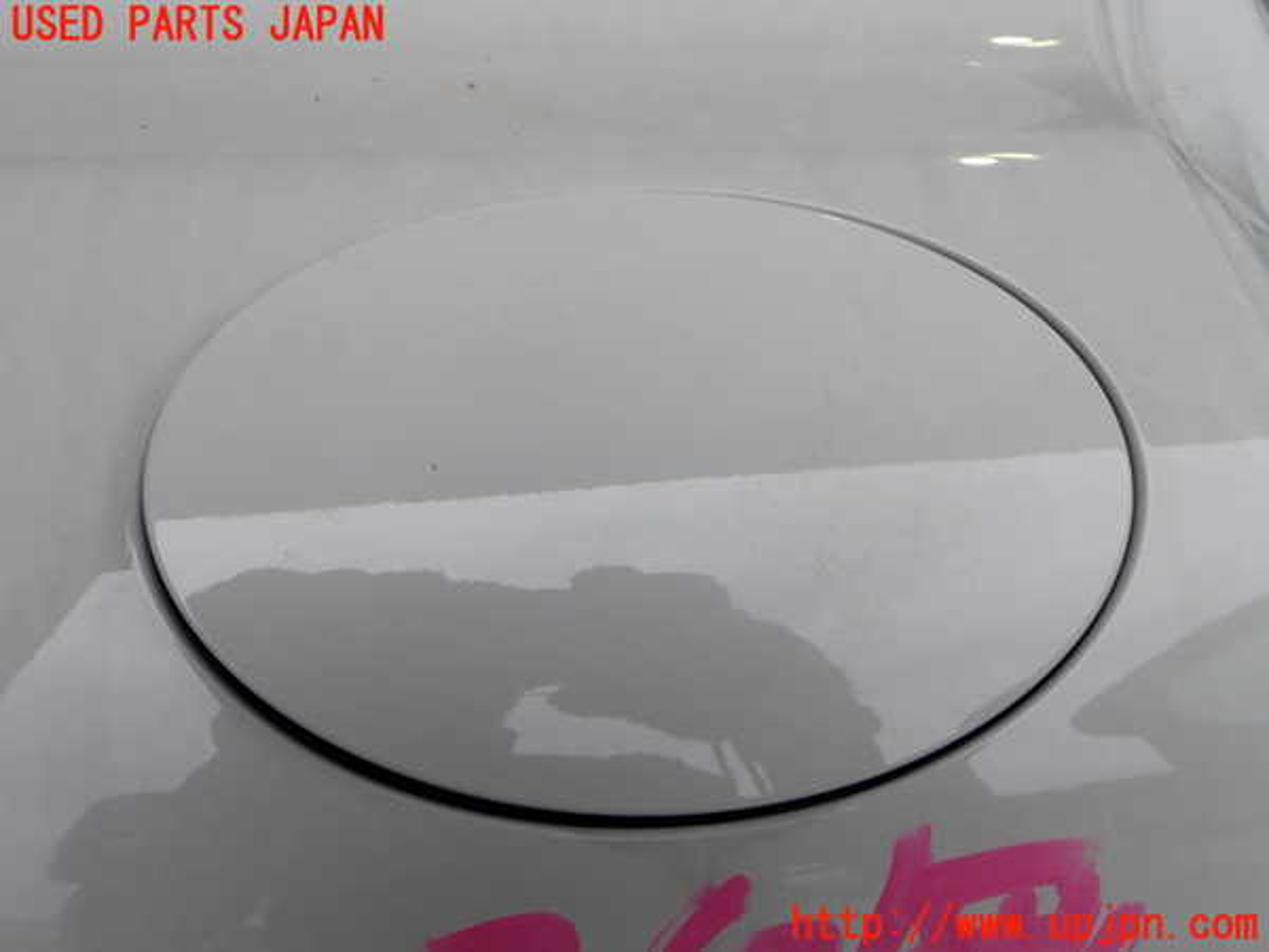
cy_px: 476
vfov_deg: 46.8
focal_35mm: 30
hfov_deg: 60.0
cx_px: 634
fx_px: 1100
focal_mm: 5.4
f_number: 3.2
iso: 100
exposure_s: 1/250
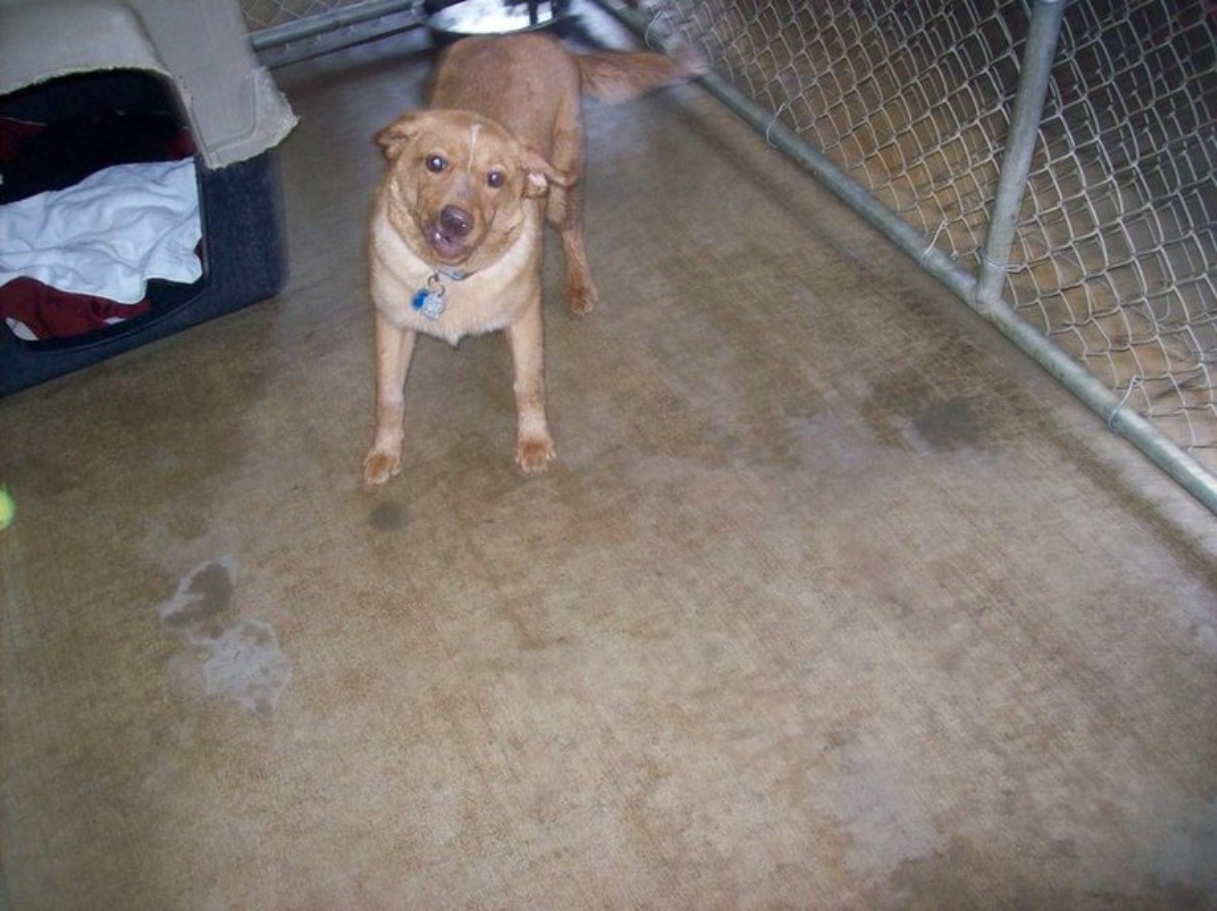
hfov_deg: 51.4
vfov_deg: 39.6
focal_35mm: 36
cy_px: 456
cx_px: 608
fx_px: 1265
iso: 200
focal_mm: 6
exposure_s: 1/64
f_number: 2.7
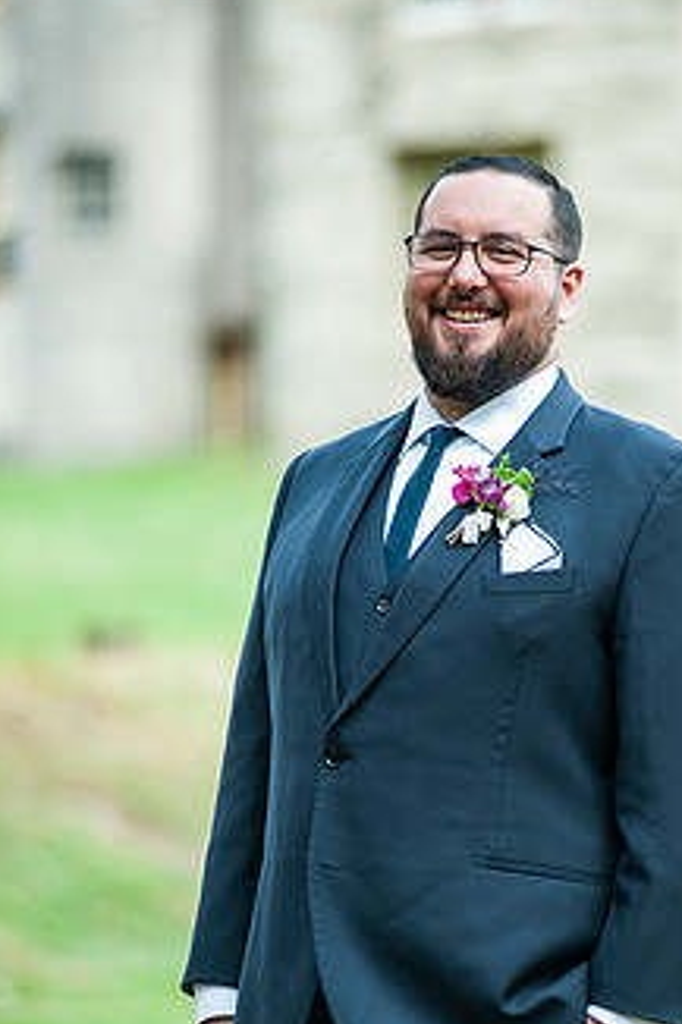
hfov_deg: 5.4
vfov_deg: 8.1
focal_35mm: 255
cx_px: 457
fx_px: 7253
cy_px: 613
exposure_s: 1/400
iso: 200
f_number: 2.8
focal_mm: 185
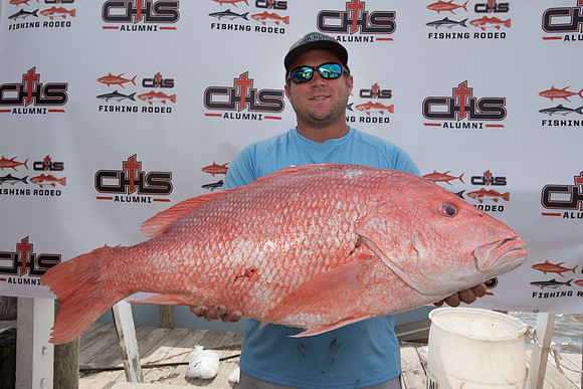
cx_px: 292
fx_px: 486
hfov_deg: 61.9
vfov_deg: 43.6
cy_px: 194
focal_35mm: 30
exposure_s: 1/400
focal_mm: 30
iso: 250
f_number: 10
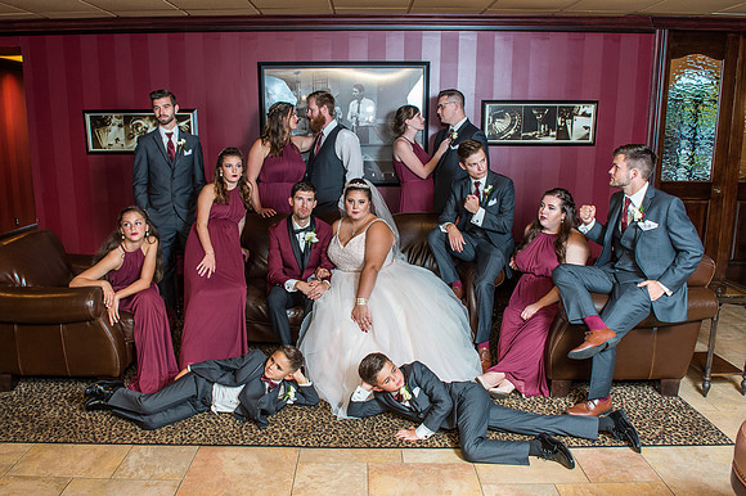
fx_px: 582
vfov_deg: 46.2
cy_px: 245
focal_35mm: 28
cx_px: 361
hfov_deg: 65.3
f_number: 4
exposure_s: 1/45
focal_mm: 24
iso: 400
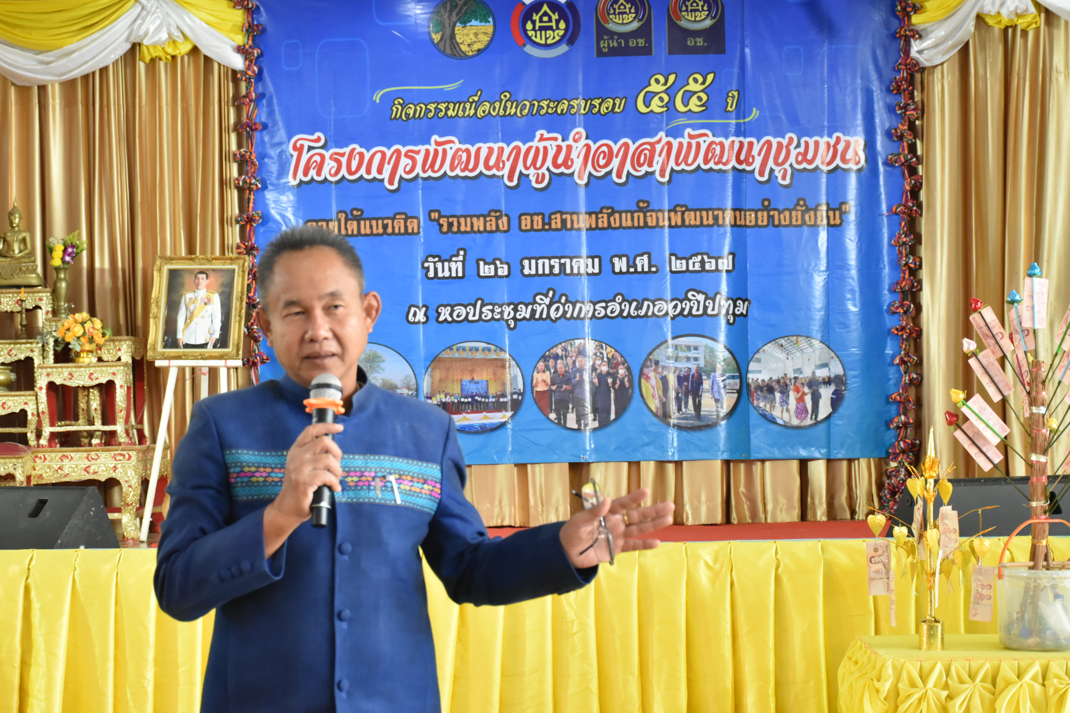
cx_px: 535
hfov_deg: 28.1
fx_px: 2140
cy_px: 356
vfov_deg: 18.9
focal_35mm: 72
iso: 3200
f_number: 5.6
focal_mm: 48
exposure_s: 1/125
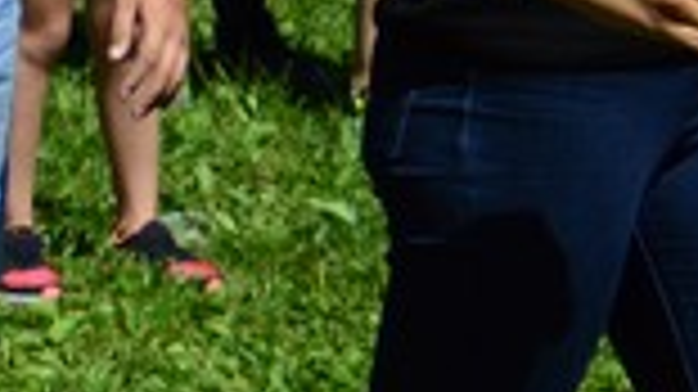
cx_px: -1464
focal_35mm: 217
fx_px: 4023
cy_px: 65
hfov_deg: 8.3
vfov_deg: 5.6
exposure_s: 1/1600
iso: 100
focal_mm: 21
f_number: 3.8
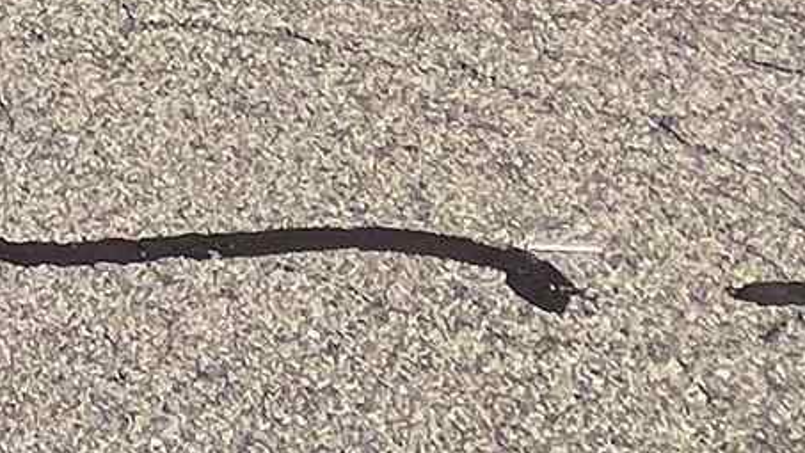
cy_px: -1133
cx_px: -745
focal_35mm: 96
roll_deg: -2.1
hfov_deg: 17.1
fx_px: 2050
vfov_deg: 8.8
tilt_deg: +5.3
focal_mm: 1.57
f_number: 1.8
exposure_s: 1/4386
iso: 40
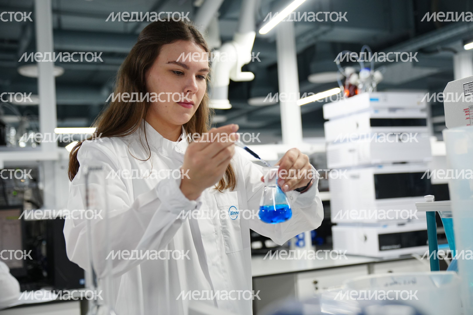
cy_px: 158
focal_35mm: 45
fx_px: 591
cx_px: 236
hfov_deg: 43.6
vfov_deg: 29.9
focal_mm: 45
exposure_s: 1/400
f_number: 2.8
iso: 1250
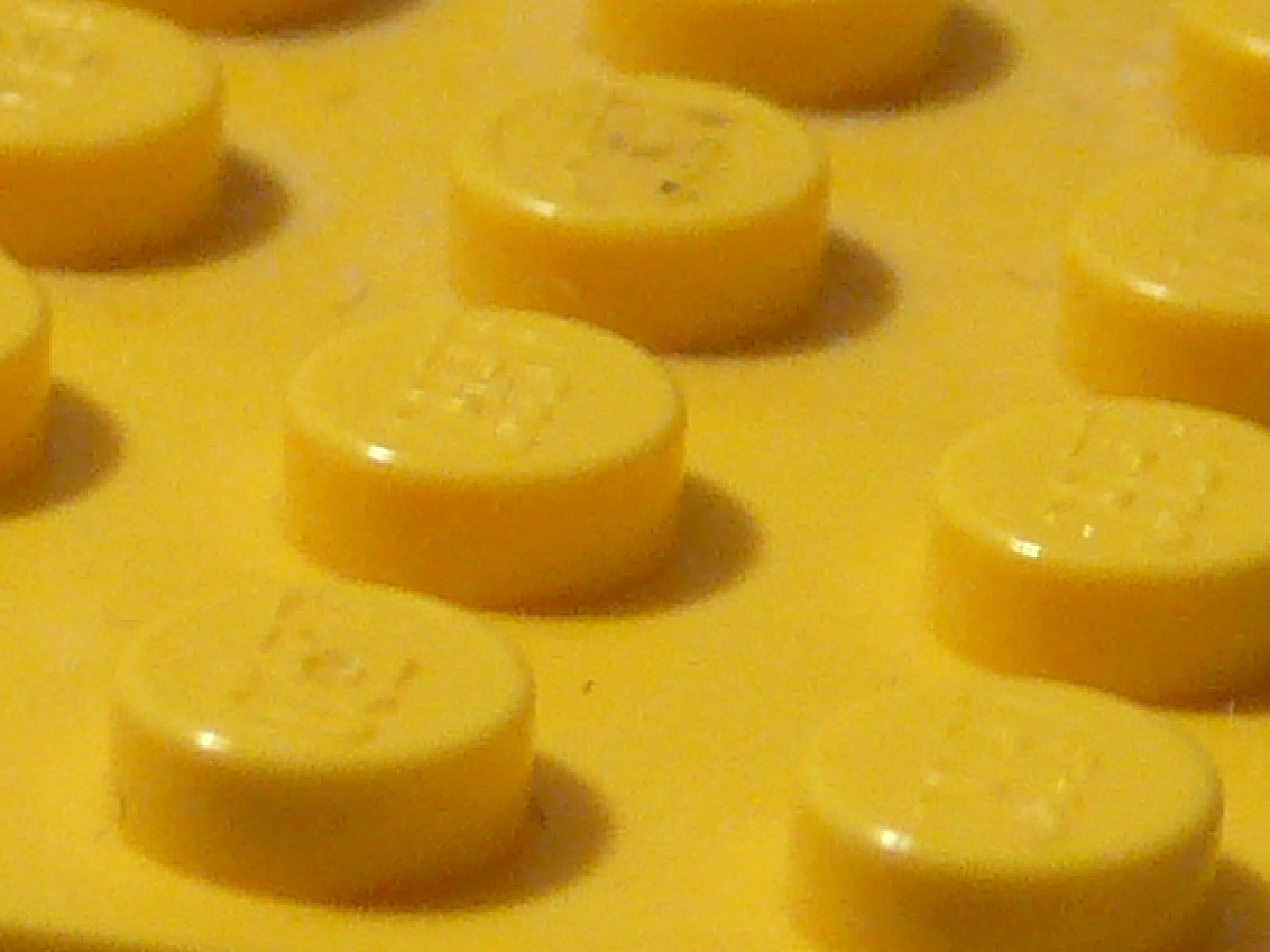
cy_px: 784
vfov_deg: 5.4
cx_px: 386
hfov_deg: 7.2
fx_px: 10122
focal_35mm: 276
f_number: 3.6
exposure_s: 1/30
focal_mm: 9.1
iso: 200
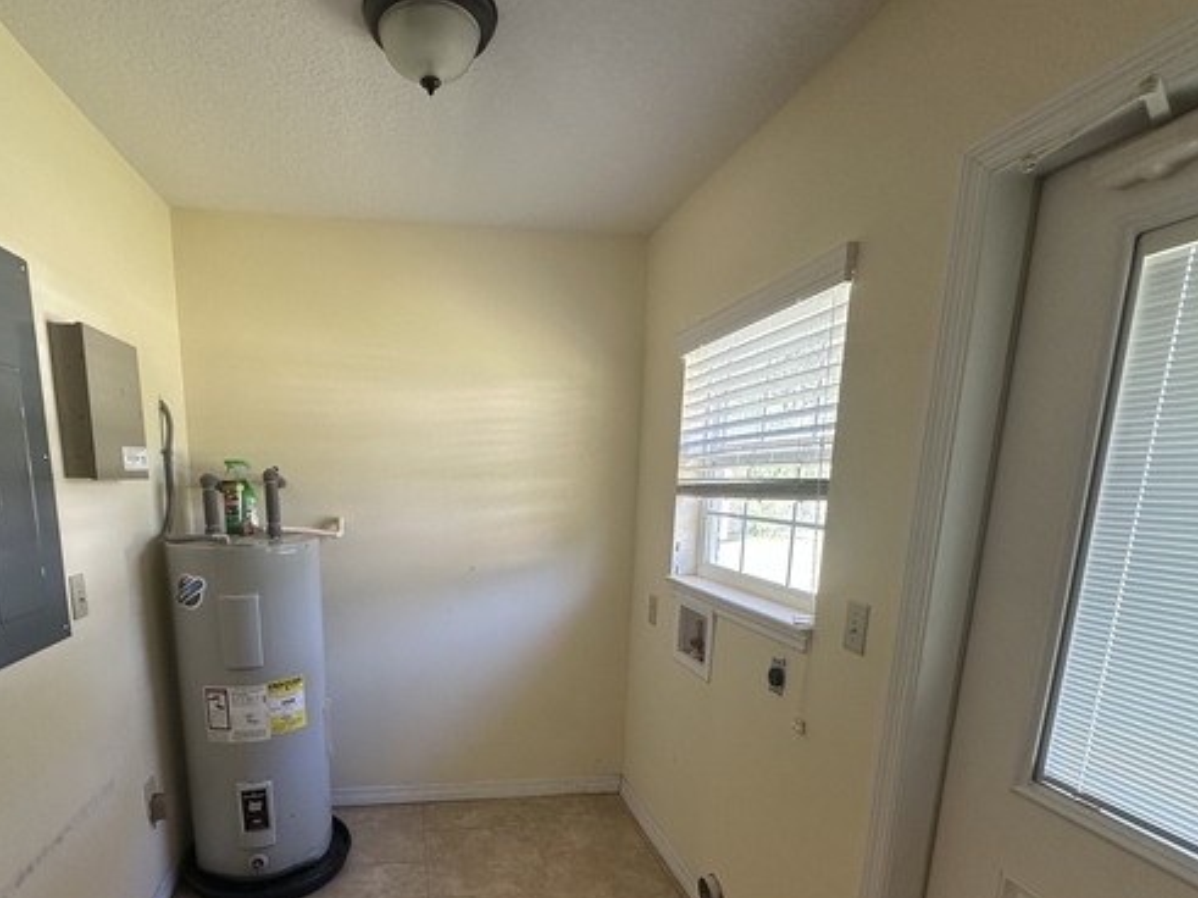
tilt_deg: -11.2
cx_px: 492
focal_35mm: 19
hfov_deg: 83.8
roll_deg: -0.7
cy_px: 608
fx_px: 657
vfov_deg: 66.6
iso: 160
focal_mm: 2.22
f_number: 2.2
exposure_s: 1/60
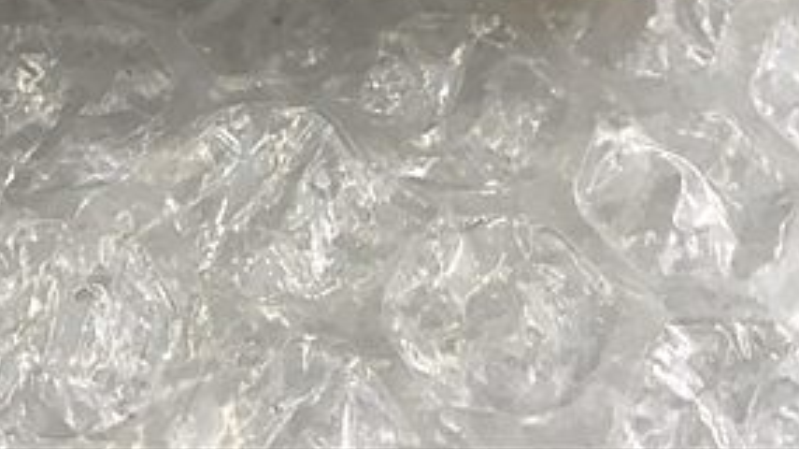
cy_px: -222
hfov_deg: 29.3
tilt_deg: -53.4
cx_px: 196
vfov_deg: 15.6
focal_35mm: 71
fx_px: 1504
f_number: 2.2
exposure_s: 1/30
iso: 25
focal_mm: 4.15
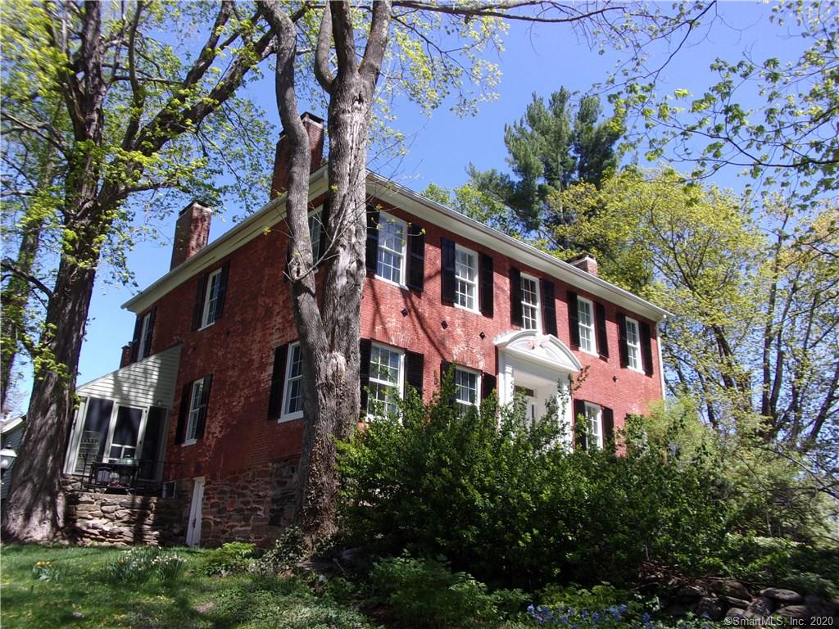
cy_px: 314
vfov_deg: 49.7
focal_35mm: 28
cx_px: 420
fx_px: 679
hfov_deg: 63.4
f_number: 10.8
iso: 80
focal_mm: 5.1
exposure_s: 1/42
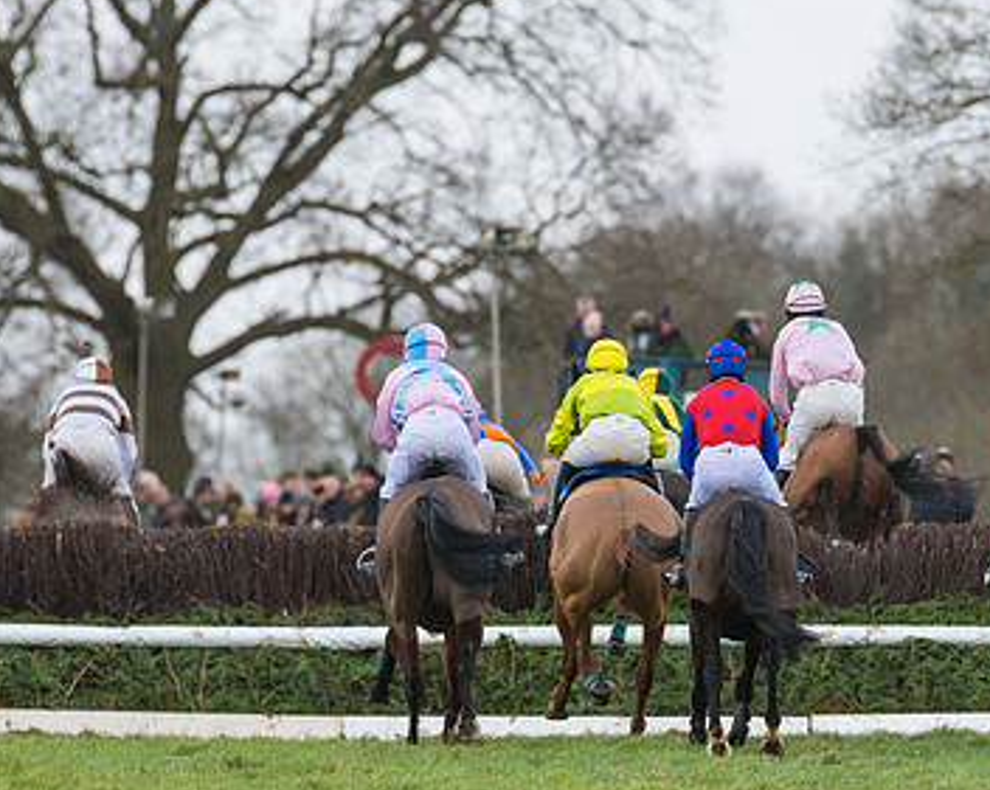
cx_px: 767
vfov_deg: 1.8
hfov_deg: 2.3
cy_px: 384
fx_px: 24504
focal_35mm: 837
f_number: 4
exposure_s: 1/1000
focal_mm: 300
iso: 800
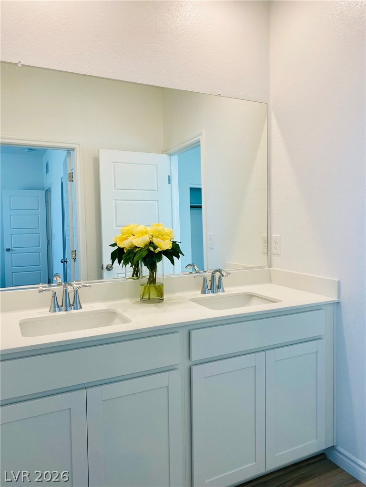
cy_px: 244
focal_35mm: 26
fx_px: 367
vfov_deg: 67.3
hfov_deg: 53.1
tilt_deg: -0.9
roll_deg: +0.0
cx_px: 183
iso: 50
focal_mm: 4.25
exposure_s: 1/120
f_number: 1.8
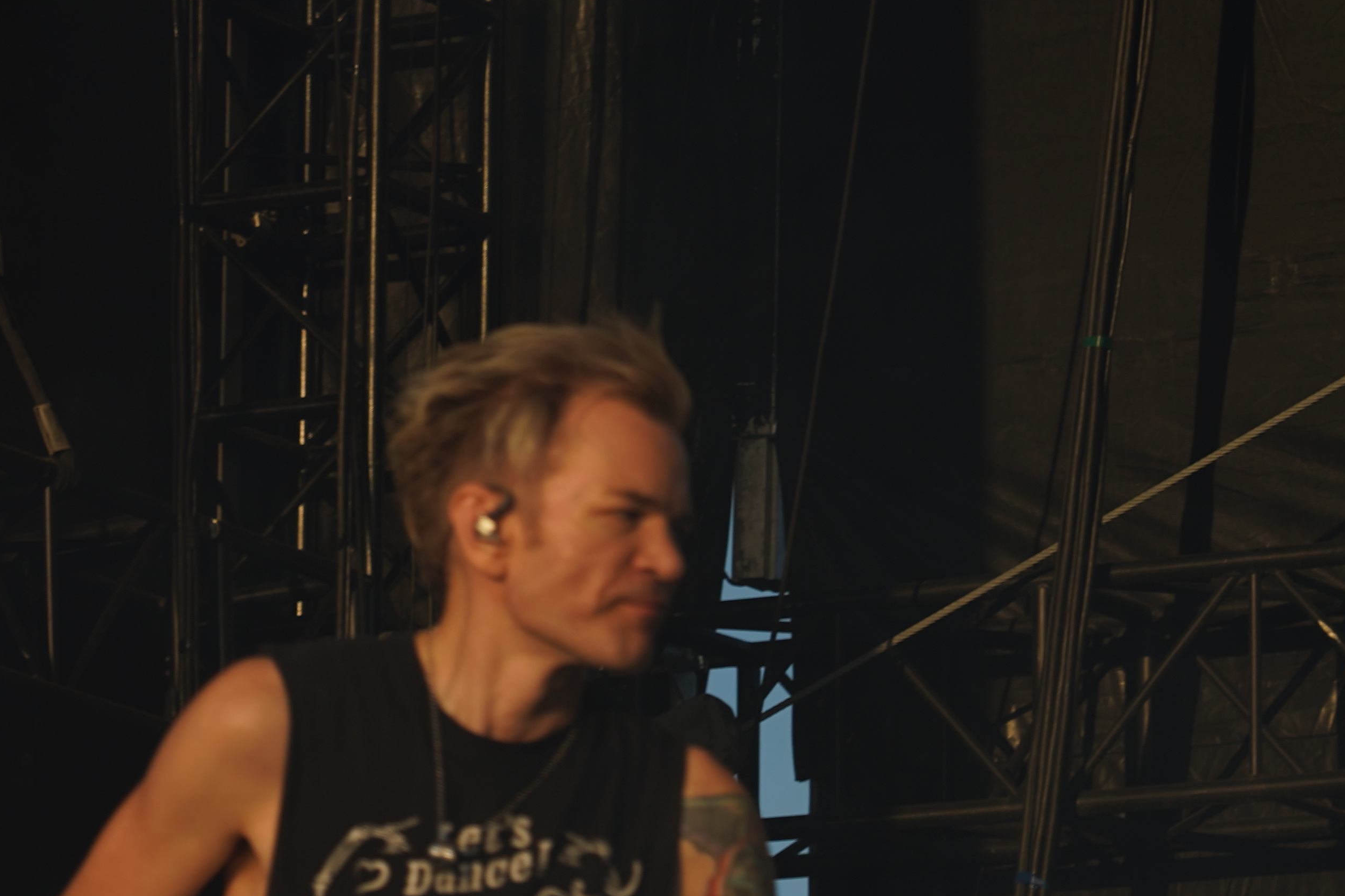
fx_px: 9340
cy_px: 671
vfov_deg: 5.5
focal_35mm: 250
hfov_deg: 8.2
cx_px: -177
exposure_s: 1/400
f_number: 6.3
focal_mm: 105
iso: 100
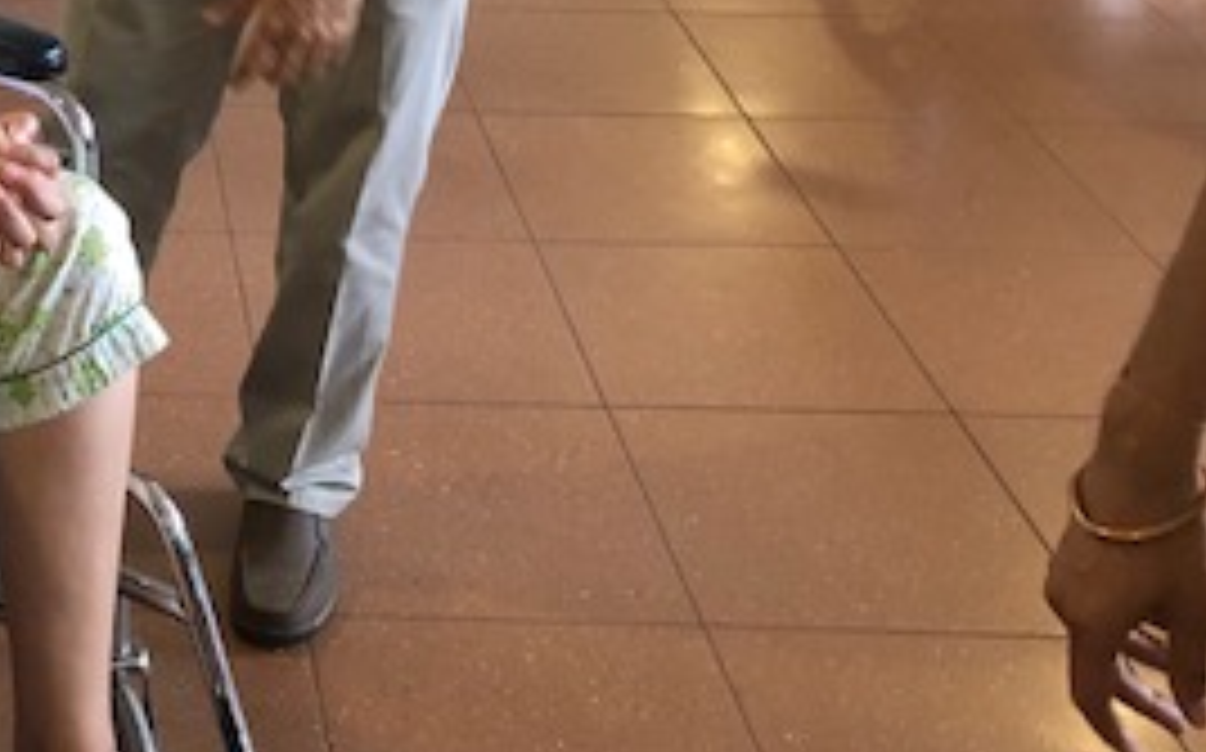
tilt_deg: -16.8
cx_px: -86
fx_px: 2332
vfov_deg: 17.1
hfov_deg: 26.9
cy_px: -252
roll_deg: +0.5
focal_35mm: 71
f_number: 1.8
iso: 200
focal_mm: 4
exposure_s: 1/50
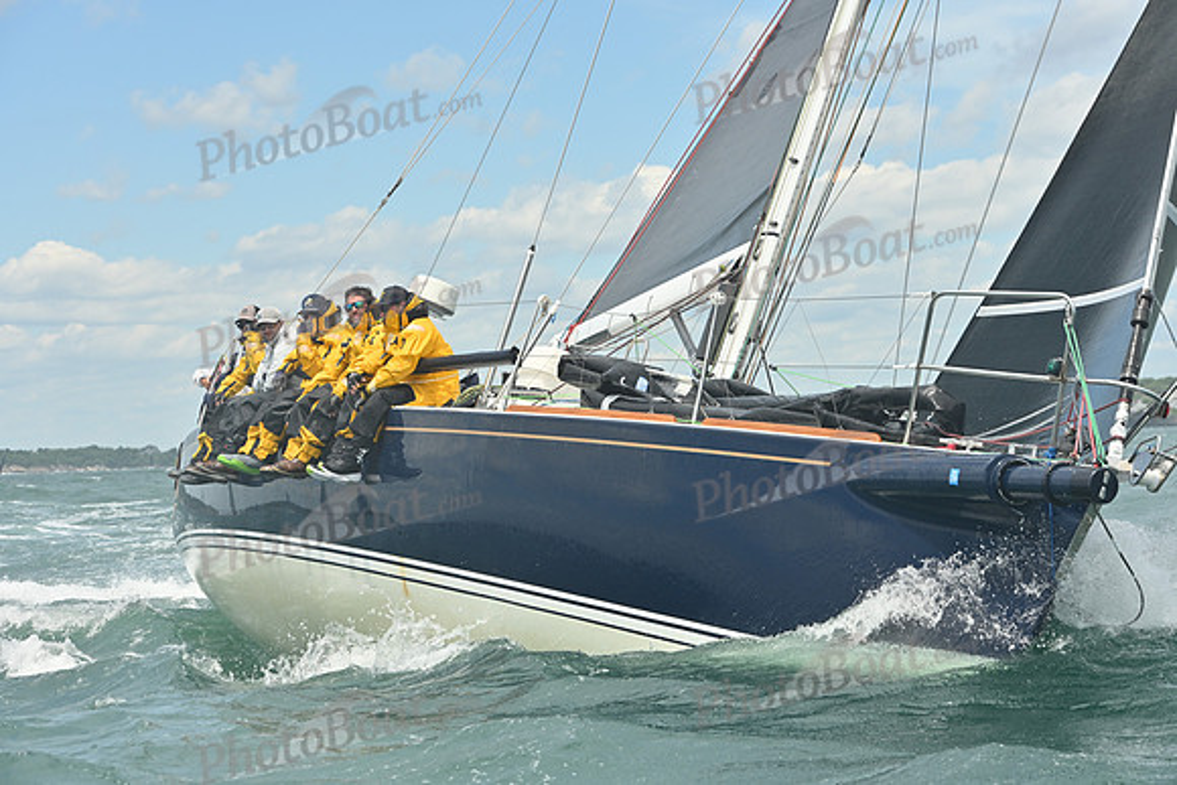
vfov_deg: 13.4
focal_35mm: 102
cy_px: 392
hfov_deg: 20.0
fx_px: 3335
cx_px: 588
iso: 250
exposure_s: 1/1250
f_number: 7.1
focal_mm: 102
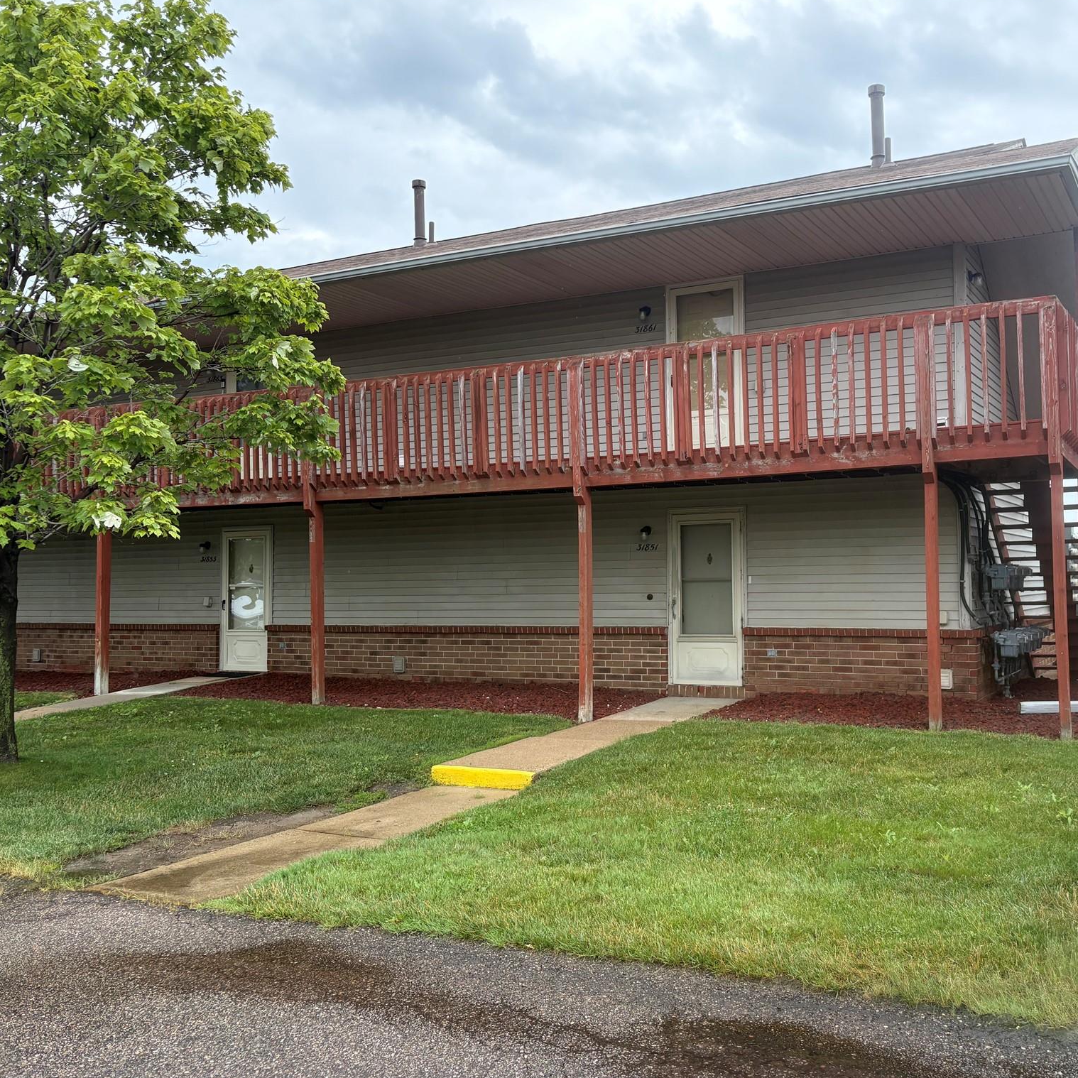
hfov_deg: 51.7
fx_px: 1092
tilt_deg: +4.1
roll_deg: +2.0
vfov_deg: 52.5
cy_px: 536
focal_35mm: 31
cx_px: 703
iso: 64
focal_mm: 5.96
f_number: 1.6
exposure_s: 1/2012
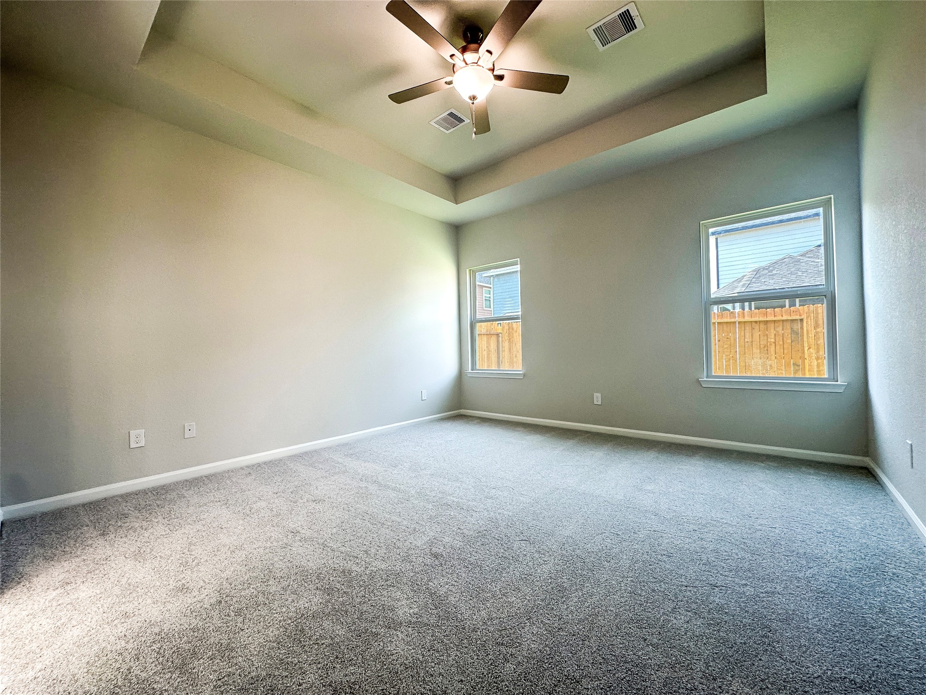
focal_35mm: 14
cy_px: 348
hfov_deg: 102.1
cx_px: 463
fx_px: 375
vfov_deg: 85.7
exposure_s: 1/120
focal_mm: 2.22
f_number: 2.2
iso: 100
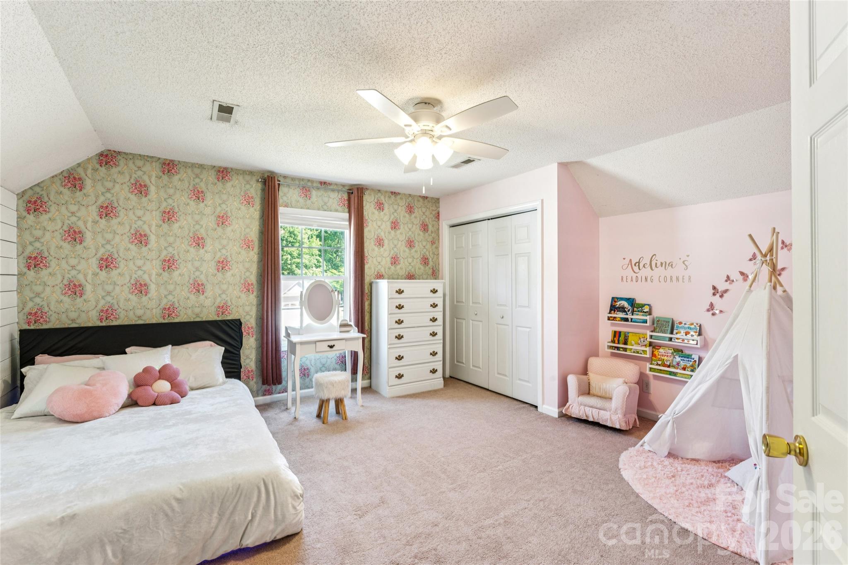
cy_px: 282
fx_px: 377
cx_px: 424
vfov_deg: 73.7
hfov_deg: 96.7
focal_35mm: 16
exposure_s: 1/5
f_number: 13
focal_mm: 16
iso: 400
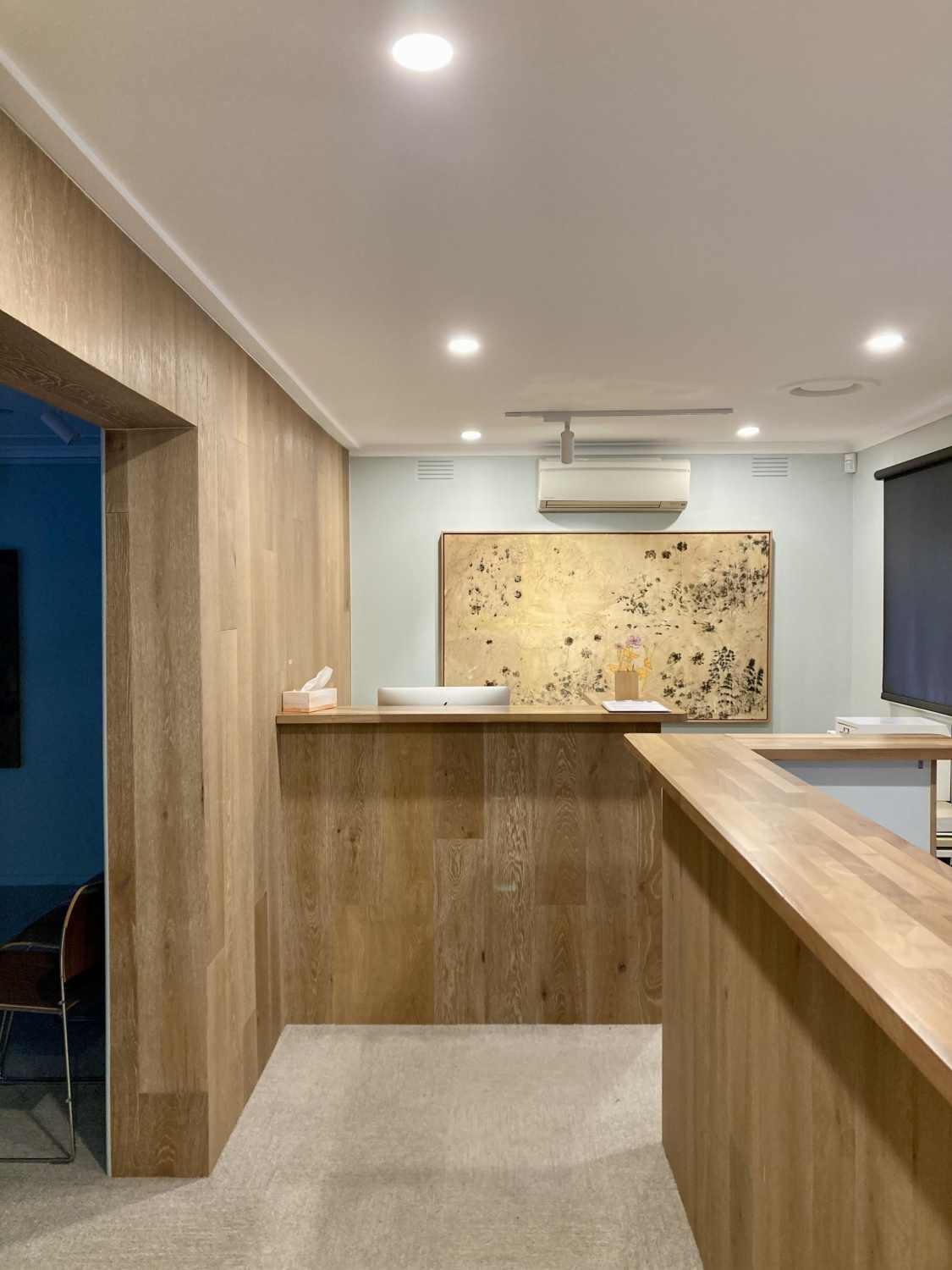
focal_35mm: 28
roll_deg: -0.6
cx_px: 476
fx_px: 1027
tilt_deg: -0.6
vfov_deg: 63.4
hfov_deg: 49.7
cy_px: 635
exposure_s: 1/50
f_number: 1.8
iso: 100
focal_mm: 3.99
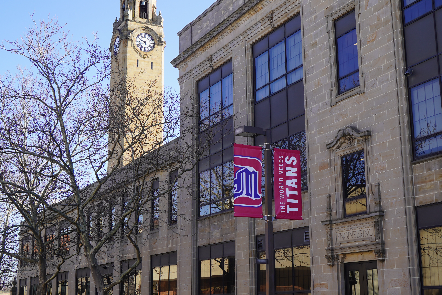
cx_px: 221
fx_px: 663
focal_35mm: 54
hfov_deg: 36.9
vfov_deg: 25.1
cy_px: 148
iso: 100
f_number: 7.1
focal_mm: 36
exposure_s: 1/100
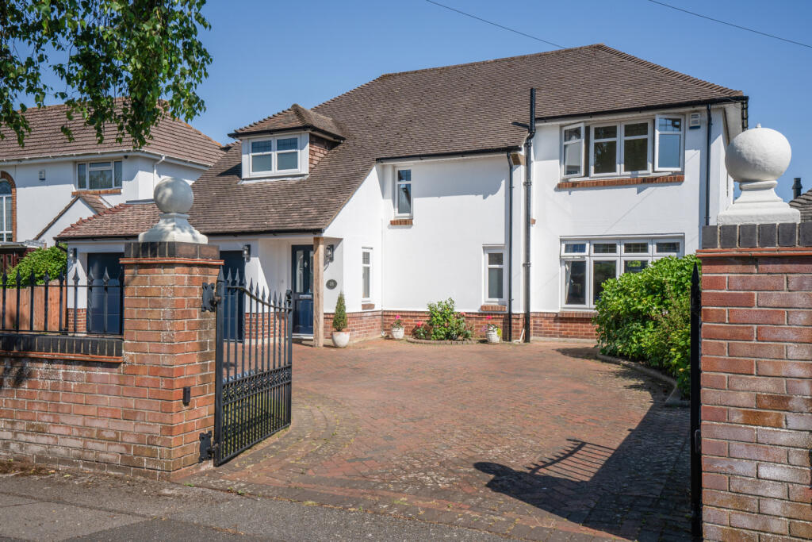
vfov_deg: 43.6
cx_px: 406
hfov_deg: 61.9
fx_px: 677
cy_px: 271
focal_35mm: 30
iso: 200
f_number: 11
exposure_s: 1/400
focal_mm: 30
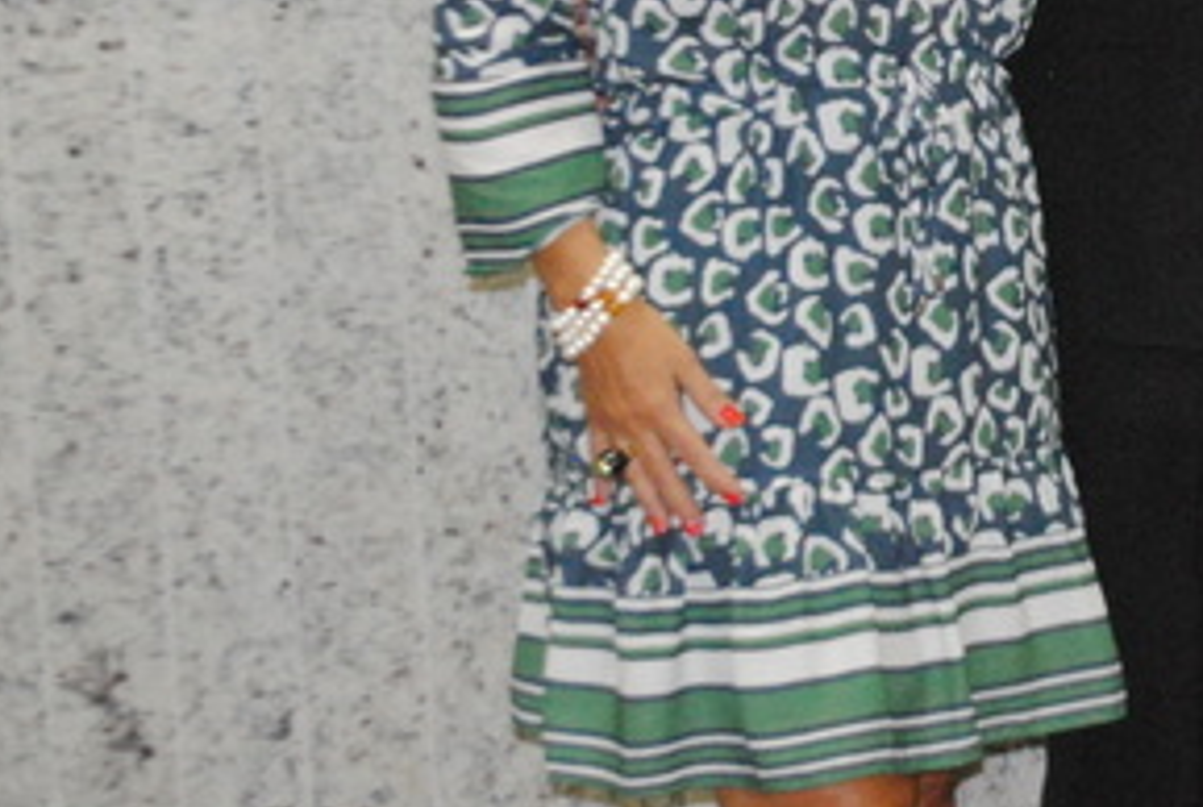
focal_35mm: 145
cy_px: -119
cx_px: 1569
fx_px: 4868
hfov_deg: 13.6
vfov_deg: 9.4
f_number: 5
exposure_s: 1/40
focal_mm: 35
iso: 1600
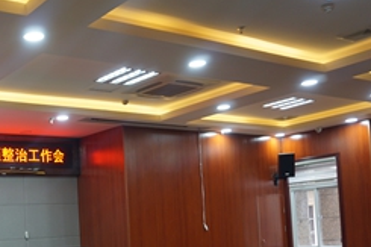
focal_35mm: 49
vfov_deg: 26.7
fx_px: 505
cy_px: 214
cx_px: 21
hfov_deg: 37.1
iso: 100
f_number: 3.5
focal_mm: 16
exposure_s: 1/8
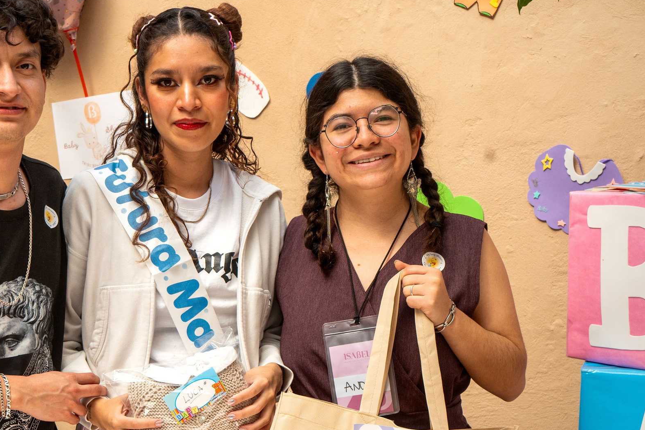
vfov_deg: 19.9
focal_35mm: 68
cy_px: 315
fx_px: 1218
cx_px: 250
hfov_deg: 29.6
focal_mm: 39
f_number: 8
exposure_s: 1/200
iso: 800
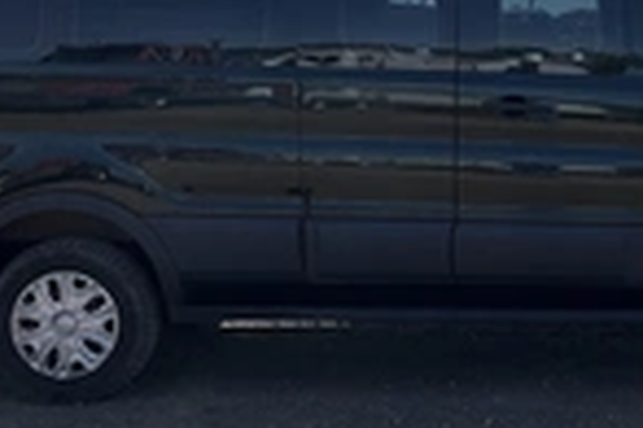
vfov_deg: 16.5
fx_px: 1464
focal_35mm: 82
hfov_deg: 24.3
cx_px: 529
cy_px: 87
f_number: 1.8
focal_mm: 3
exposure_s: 1/2141
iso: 25
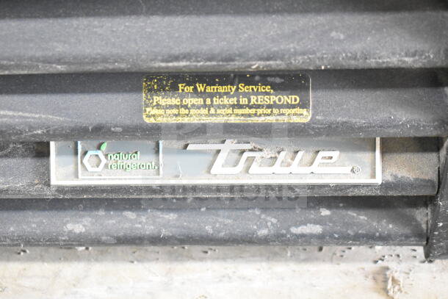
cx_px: 224
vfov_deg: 18.9
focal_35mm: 72
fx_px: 896
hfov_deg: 28.1
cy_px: 150
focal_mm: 48
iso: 11400
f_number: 5.3
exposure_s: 1/80
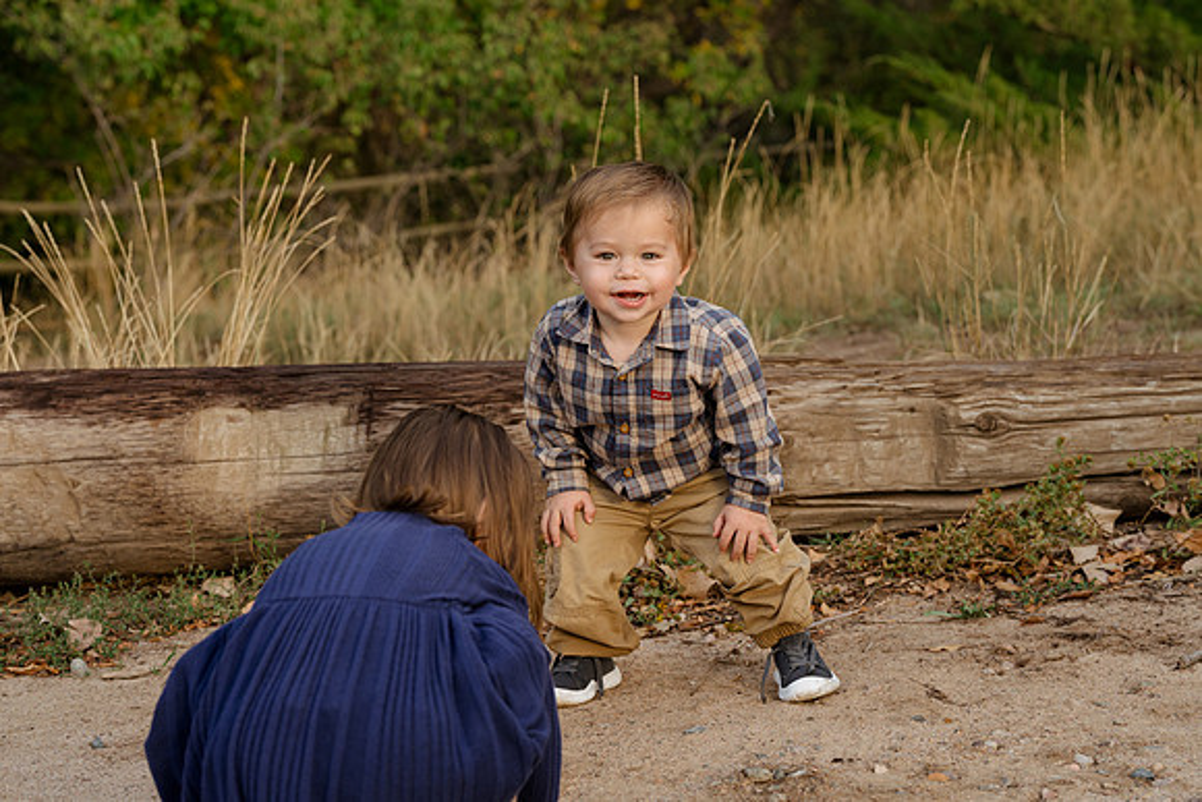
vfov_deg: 17.7
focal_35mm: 77
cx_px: 601
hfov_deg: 26.3
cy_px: 401
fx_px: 2571
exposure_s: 1/200
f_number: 5.6
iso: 640
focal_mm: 77
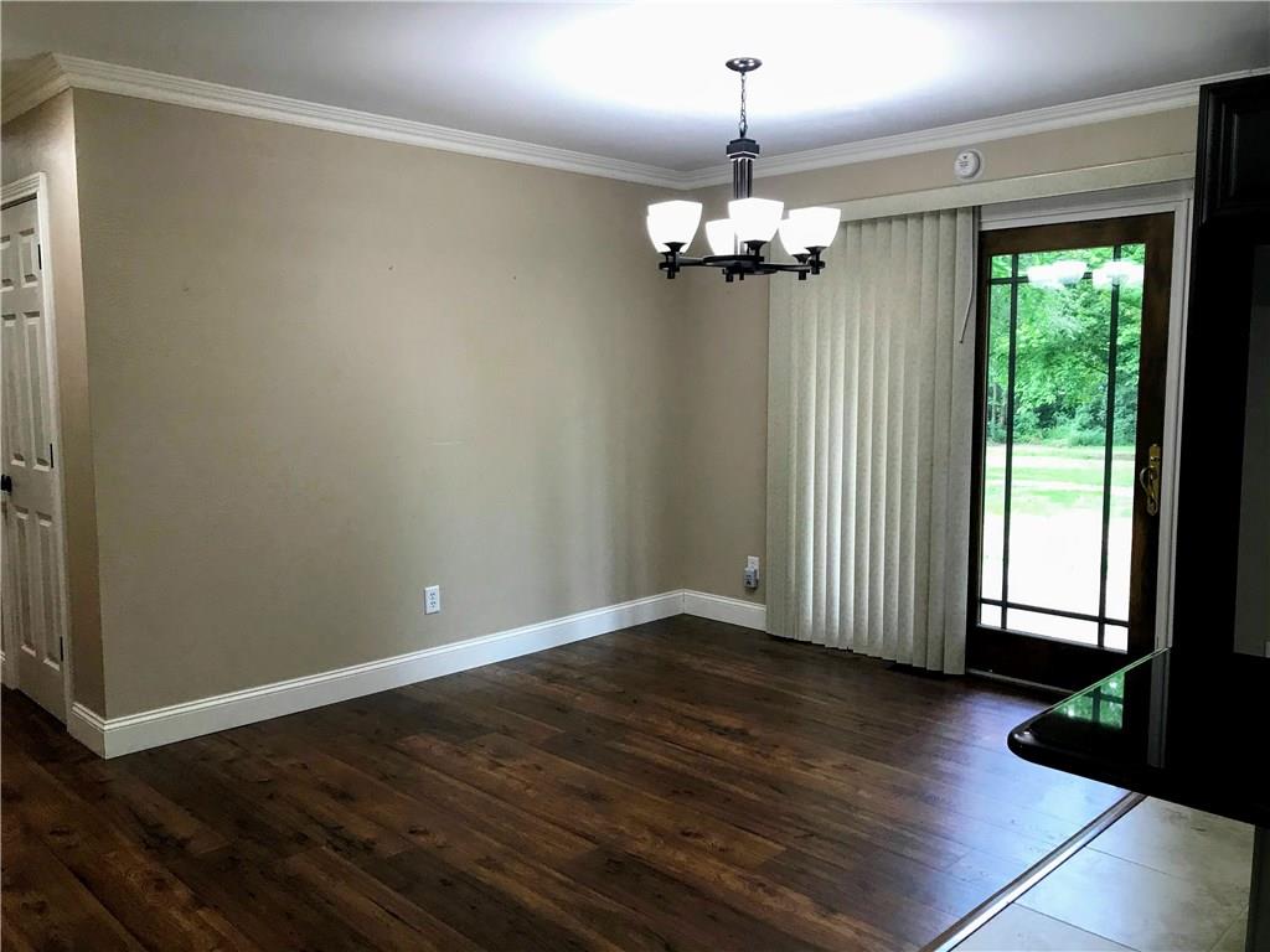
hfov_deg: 63.4
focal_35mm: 28
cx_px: 635
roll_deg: -0.6
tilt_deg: -2.9
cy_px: 476
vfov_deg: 49.7
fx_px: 1027
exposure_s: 1/30
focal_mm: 3.99
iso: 25
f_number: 1.8
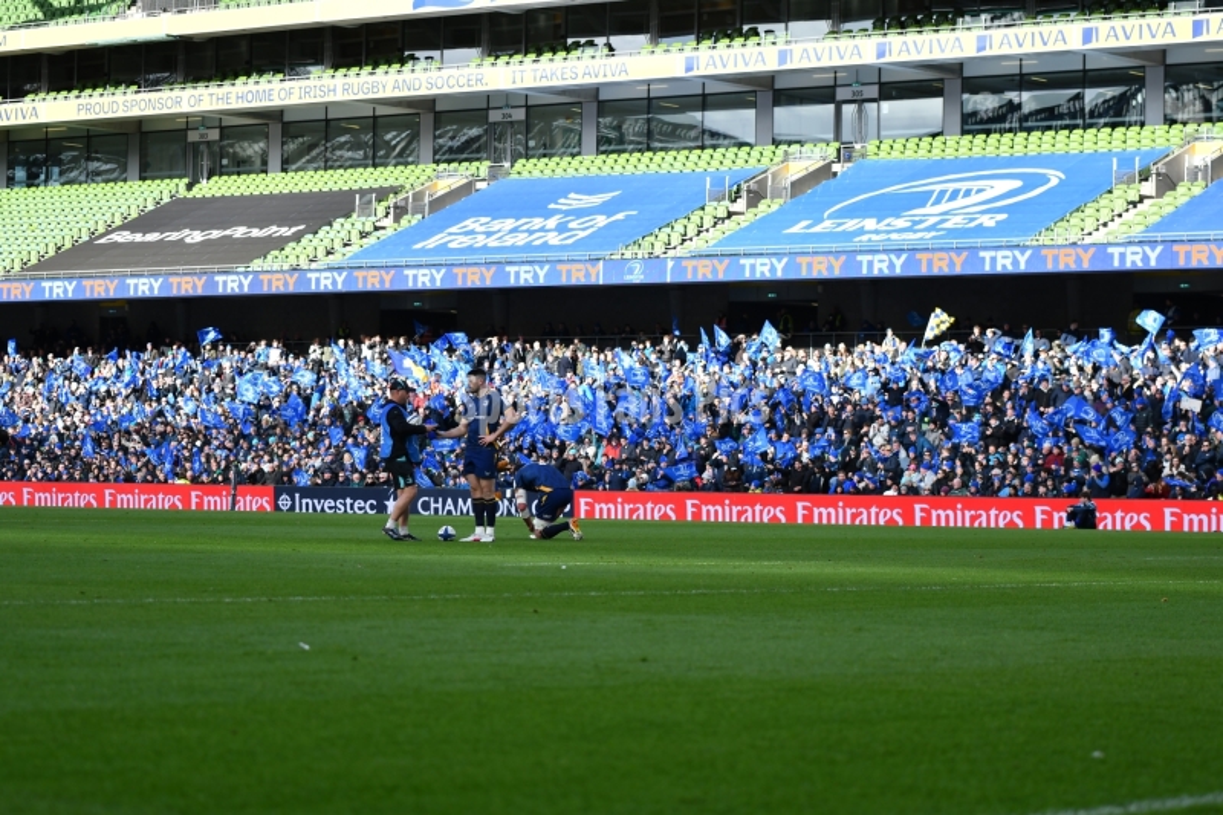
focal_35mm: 105
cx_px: 612
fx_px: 3566
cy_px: 408
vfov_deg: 13.0
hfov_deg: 19.5
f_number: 2.8
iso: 160
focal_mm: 70
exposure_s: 1/1000
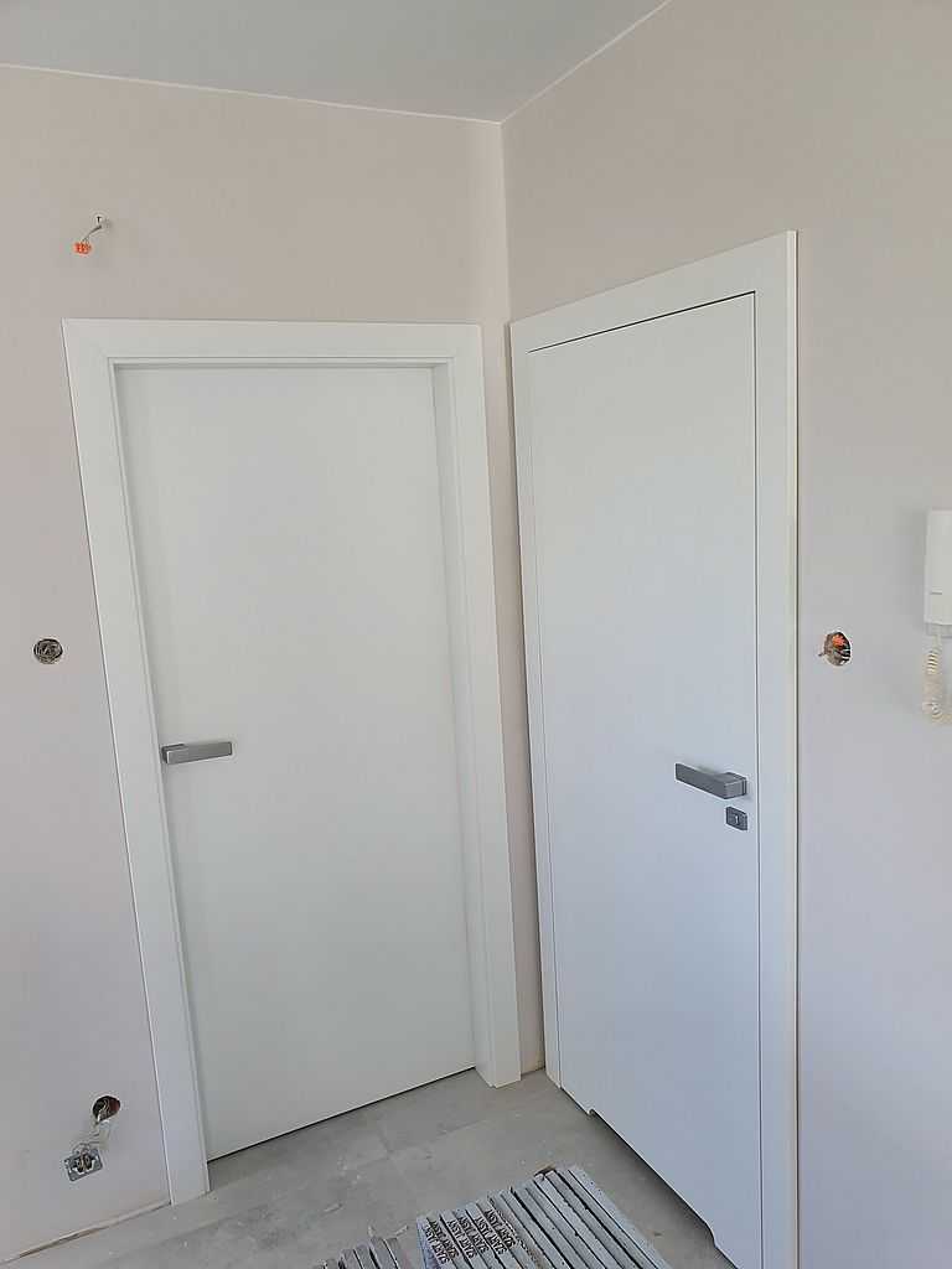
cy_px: 634
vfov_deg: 67.3
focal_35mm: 26
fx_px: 953
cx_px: 476
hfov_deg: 53.1
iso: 64
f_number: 2.4
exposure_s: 1/100
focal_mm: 4.32
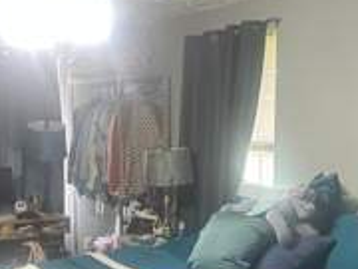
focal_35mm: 64
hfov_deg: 30.0
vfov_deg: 22.7
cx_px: 107
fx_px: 662
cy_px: 202
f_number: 1.78
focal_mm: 6.86
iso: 250
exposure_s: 1/60
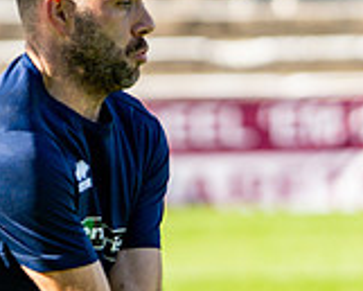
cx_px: 334
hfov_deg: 3.1
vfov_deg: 2.5
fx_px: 6686
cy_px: 216
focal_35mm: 622
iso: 100
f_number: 1.6
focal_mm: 85
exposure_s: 1/3200
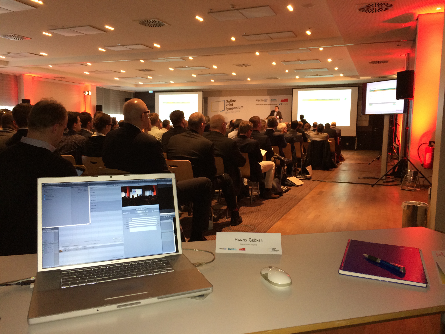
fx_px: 373
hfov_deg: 61.7
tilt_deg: -7.2
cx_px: 222
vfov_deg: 48.2
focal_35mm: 29
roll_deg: -0.4
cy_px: 167
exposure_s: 1/30
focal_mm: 4.15
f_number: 2.2
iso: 160
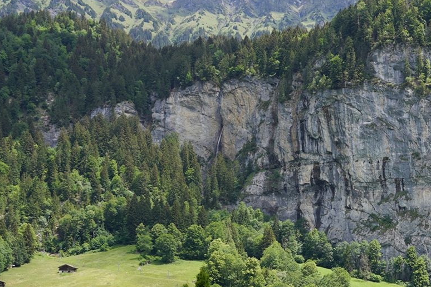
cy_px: 258
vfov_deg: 21.4
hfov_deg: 30.6
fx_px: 742
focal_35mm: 62
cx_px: 408
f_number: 10
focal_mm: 24
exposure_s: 1/100
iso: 100
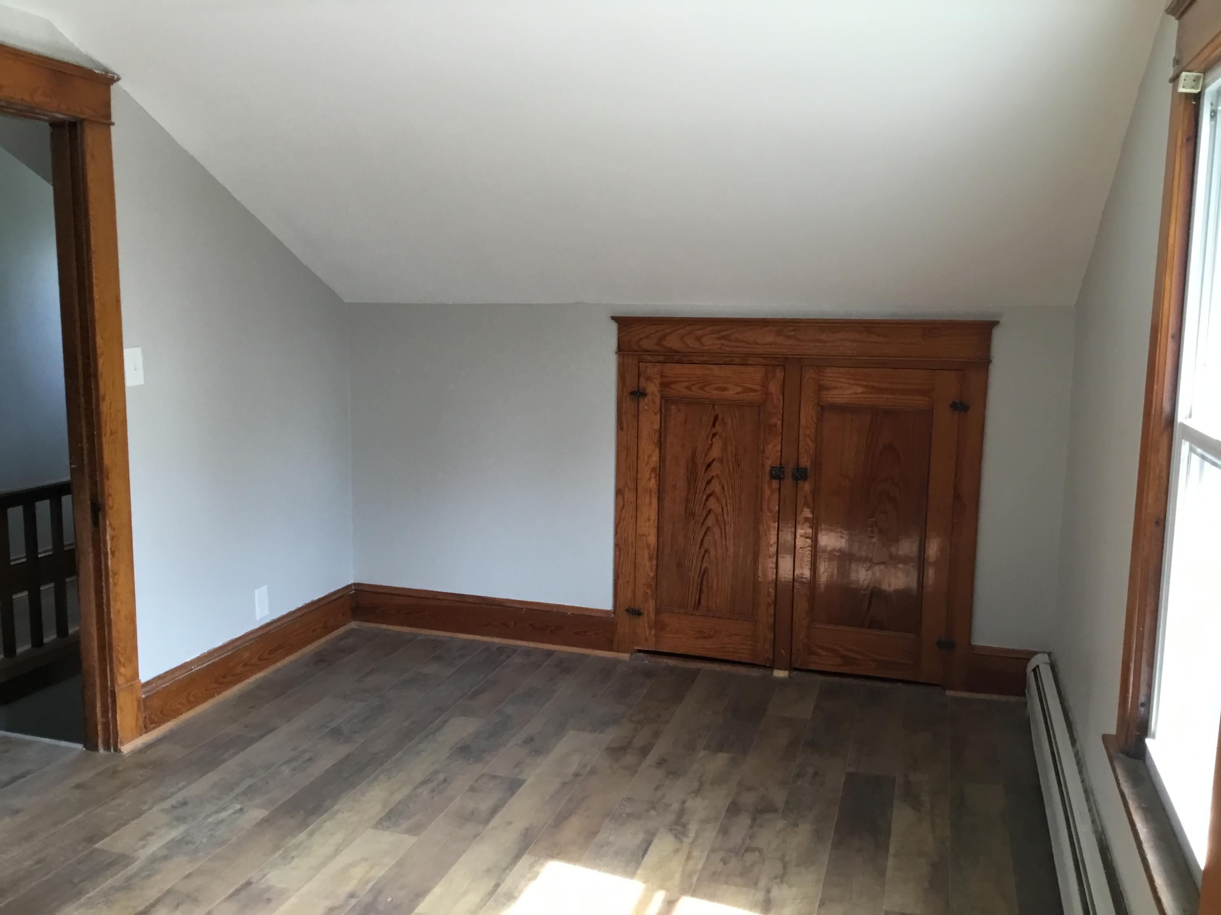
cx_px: 610
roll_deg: -0.5
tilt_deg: -7.6
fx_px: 1093
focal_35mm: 31
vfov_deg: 45.4
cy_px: 458
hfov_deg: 58.4
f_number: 2.4
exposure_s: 1/30
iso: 40
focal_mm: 3.3
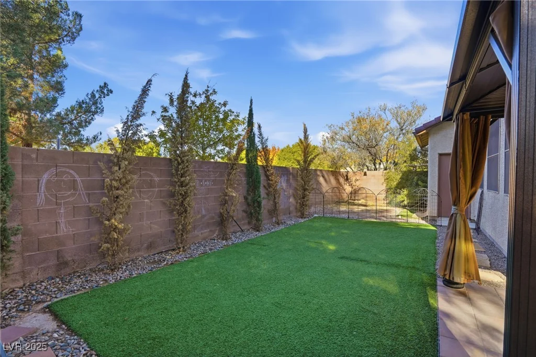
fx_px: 238
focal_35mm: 16
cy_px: 178
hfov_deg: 96.7
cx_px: 268
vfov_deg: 73.8
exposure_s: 1/3200
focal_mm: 16
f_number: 9
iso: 800
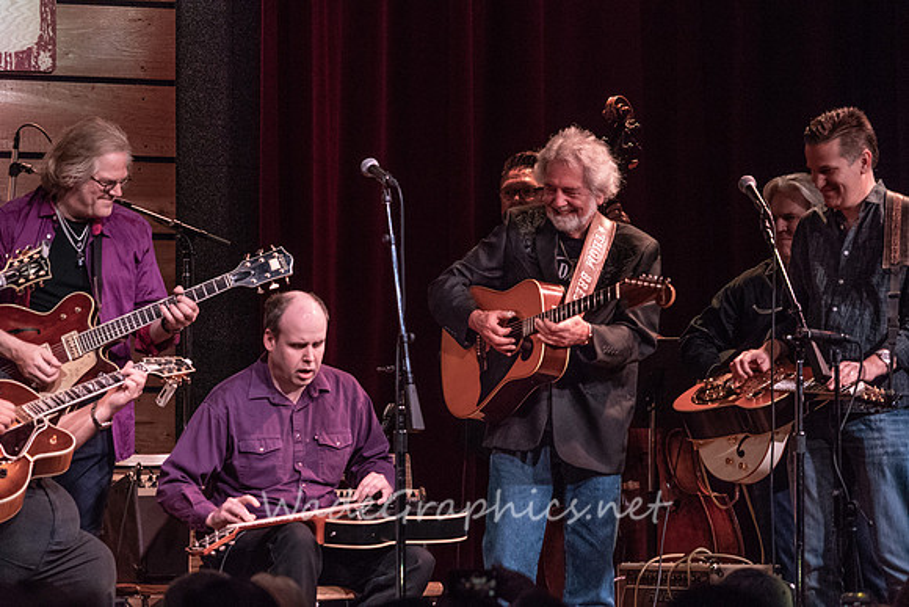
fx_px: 6061
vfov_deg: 5.7
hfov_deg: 8.6
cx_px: 454
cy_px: 304
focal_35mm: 240
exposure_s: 1/100
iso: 6400
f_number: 8
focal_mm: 240
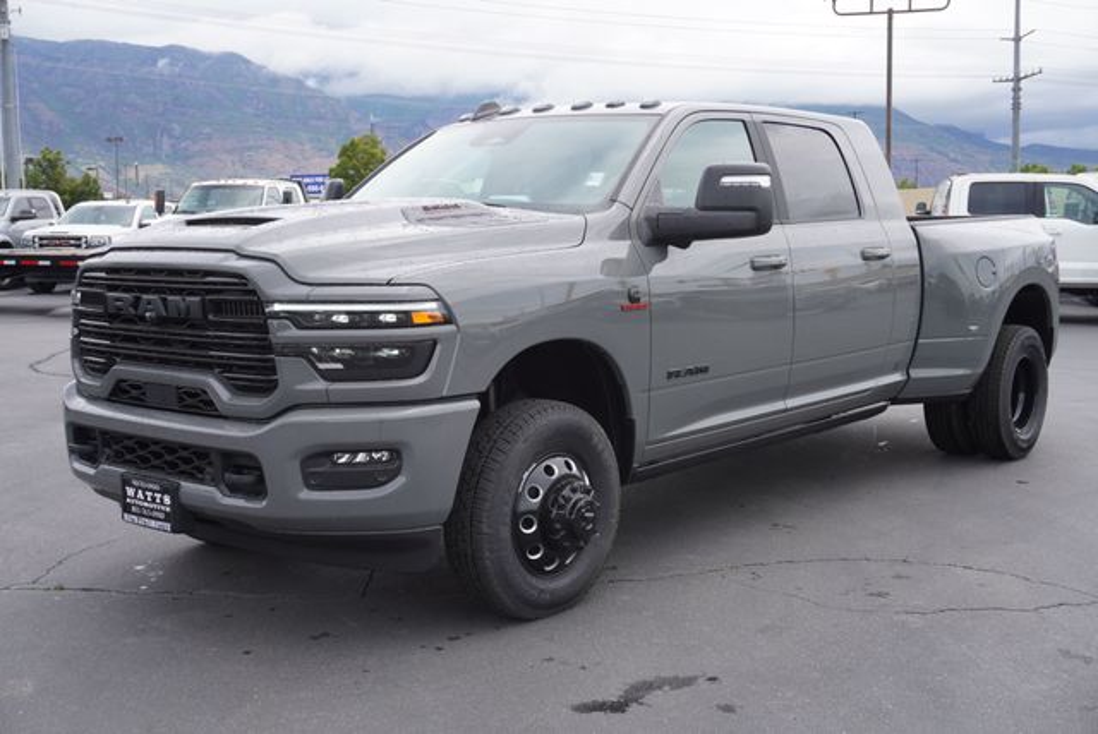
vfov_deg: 33.1
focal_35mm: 40
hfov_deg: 47.9
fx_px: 1236
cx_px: 549
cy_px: 367
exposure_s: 1/160
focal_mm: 27
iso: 100
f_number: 8
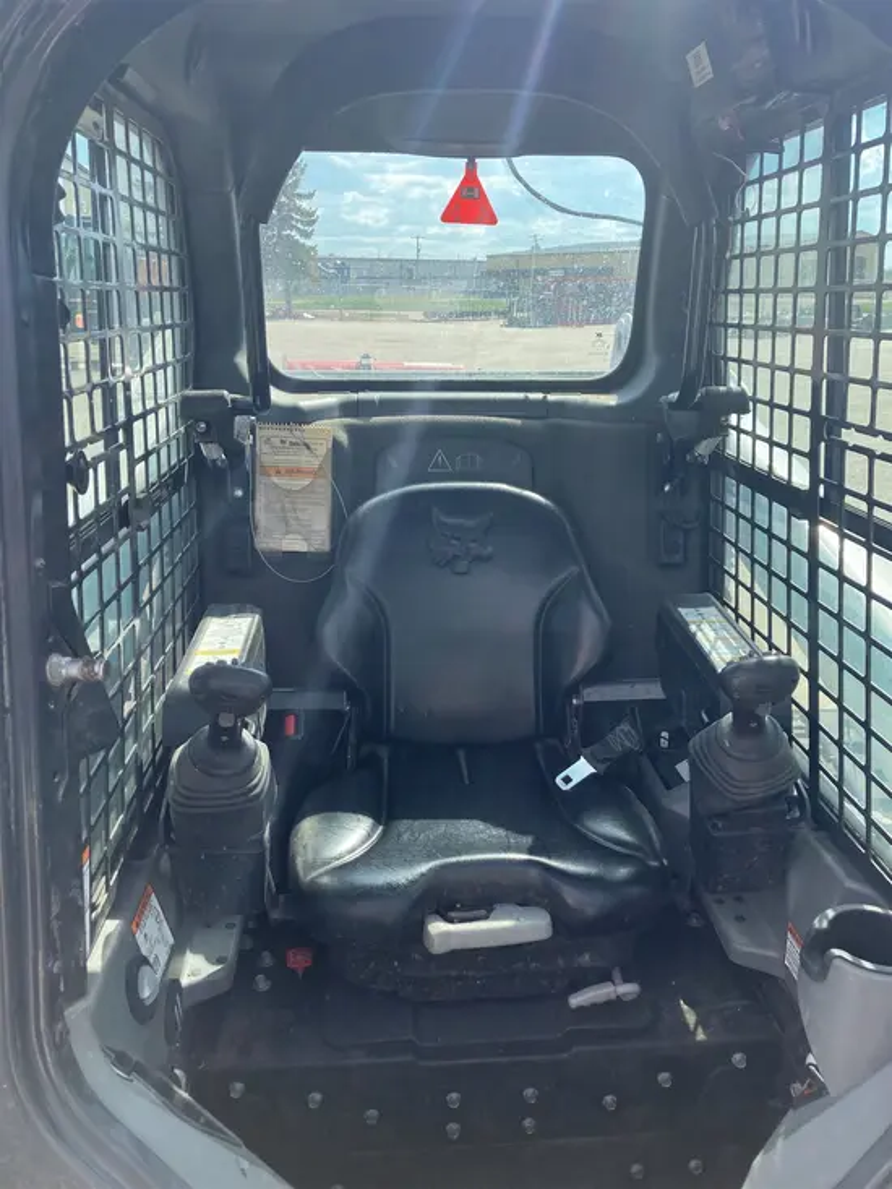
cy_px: 594
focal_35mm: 28
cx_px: 446
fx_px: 962
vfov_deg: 63.4
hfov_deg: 49.8
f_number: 1.8
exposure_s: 1/852
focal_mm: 3.99
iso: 20
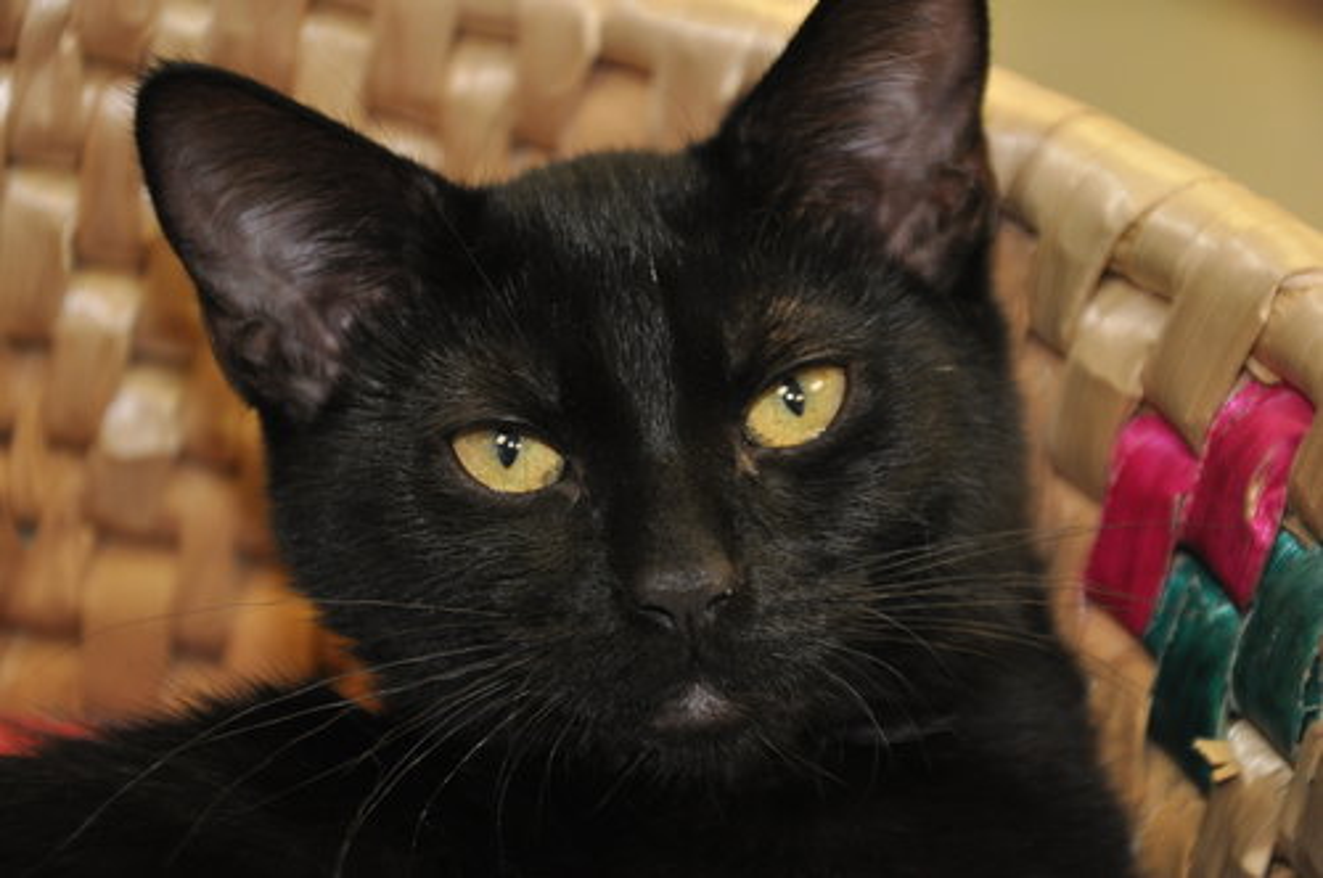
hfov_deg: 16.1
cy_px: 439
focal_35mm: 128
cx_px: 662
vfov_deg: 10.7
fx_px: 4680
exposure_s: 1/60
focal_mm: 85
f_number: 5.6
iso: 800
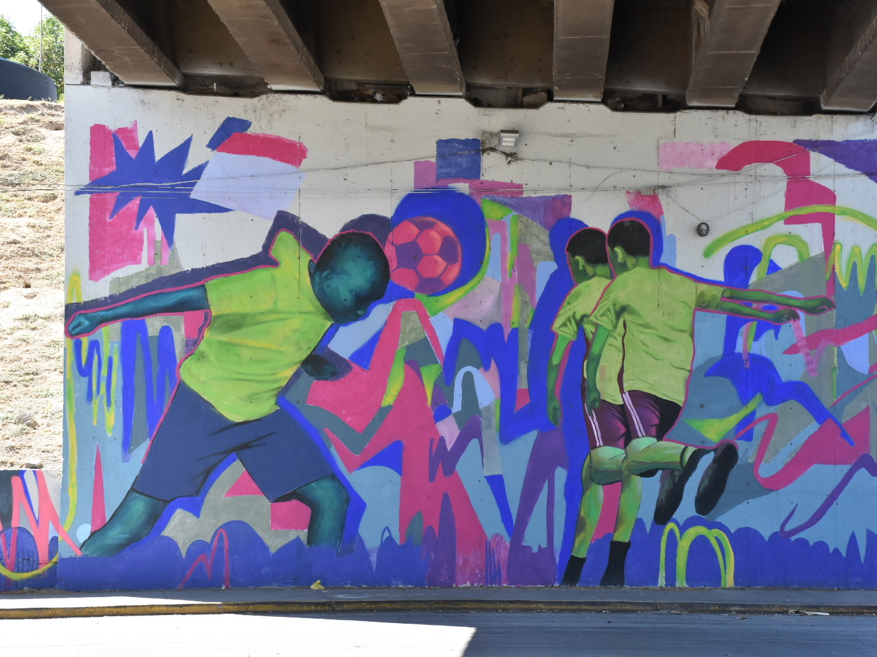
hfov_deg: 24.7
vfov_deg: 18.7
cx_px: 460
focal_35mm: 79
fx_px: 2001
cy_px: 326
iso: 800
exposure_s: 1/320
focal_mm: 48
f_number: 8
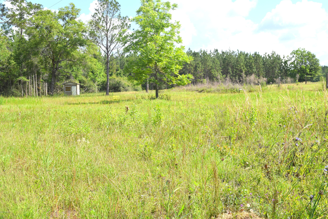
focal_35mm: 40
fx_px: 369
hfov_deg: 47.9
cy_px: 110
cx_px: 164
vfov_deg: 33.0
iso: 200
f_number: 10
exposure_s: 1/400
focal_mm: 27
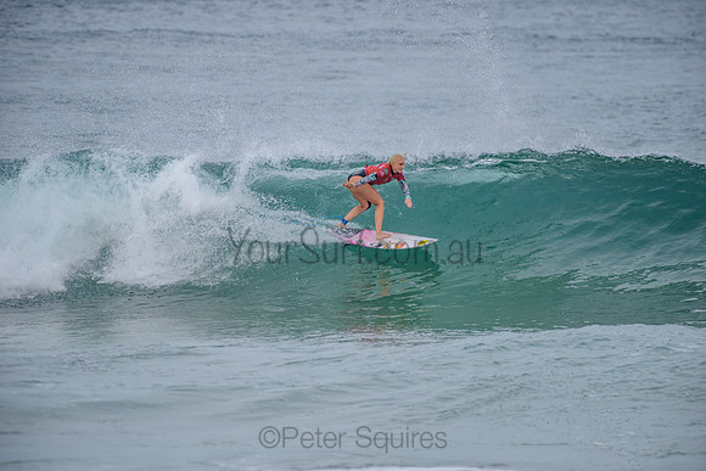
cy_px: 236
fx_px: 9807
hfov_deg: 4.1
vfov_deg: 2.8
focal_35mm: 500
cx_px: 353
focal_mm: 500
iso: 320
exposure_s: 1/2000
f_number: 5.6
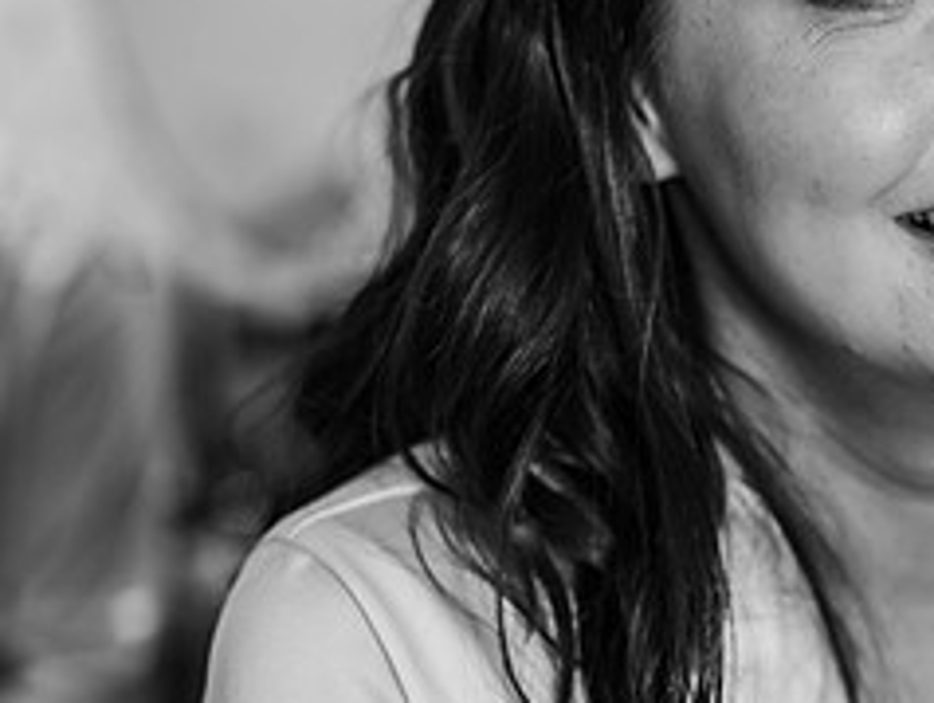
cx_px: 1095
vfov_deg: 12.7
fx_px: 3160
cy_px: 196
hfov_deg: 16.2
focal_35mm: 117
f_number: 2
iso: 280
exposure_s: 1/250
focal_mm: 50
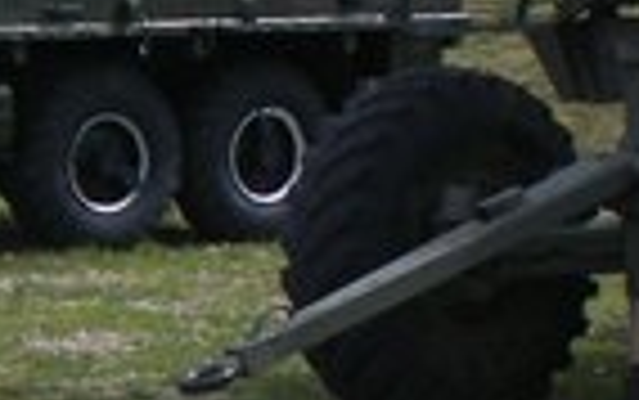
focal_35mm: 182
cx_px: 54
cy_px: 342
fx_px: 3172
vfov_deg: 7.2
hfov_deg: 11.4
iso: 64
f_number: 3.1
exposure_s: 1/1000
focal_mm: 6.3
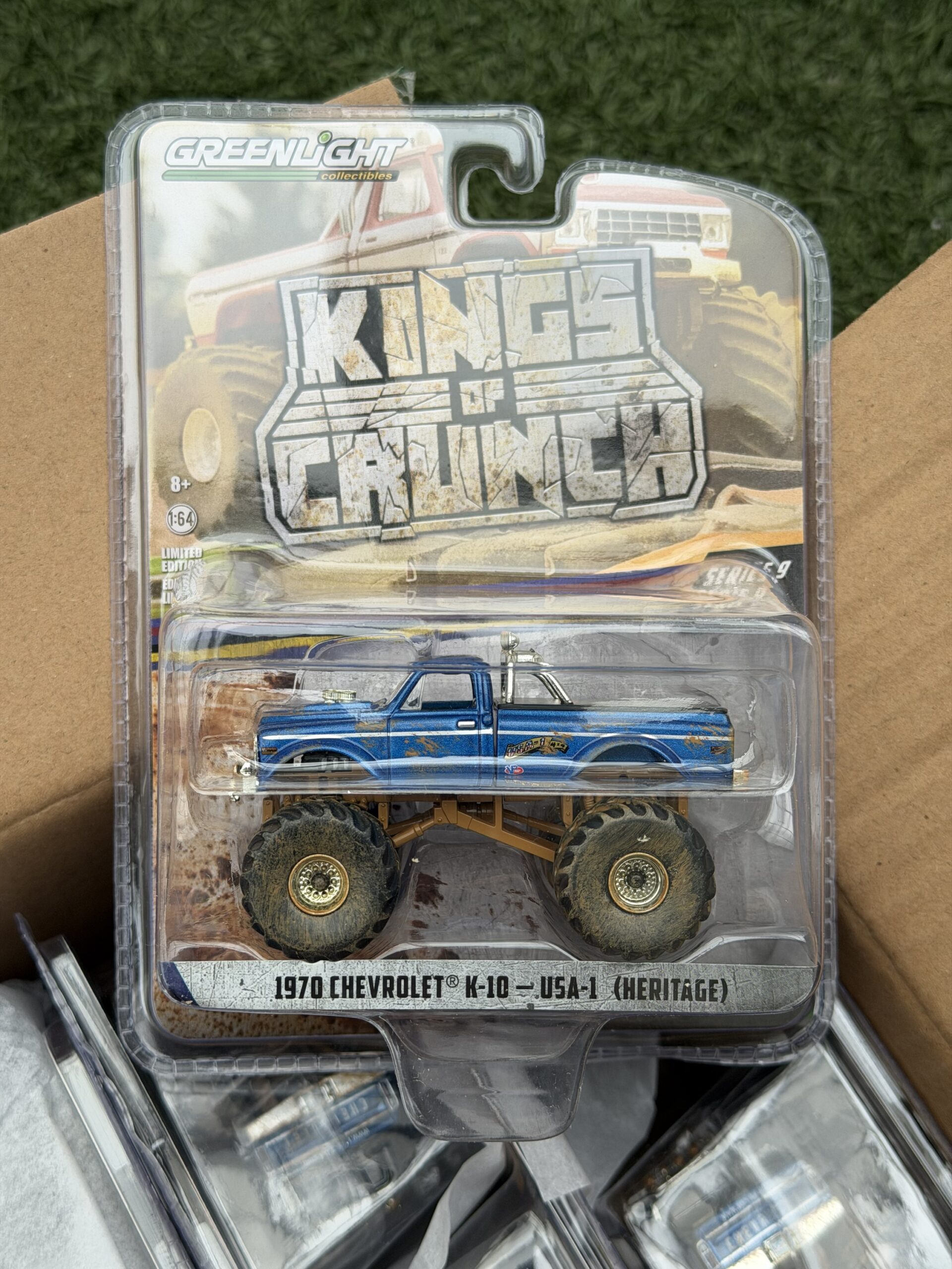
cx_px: 476
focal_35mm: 48
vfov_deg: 39.7
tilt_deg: -66.7
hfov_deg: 30.3
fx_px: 1760
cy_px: 634
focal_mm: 6.76
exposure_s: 1/121
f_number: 1.78
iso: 64
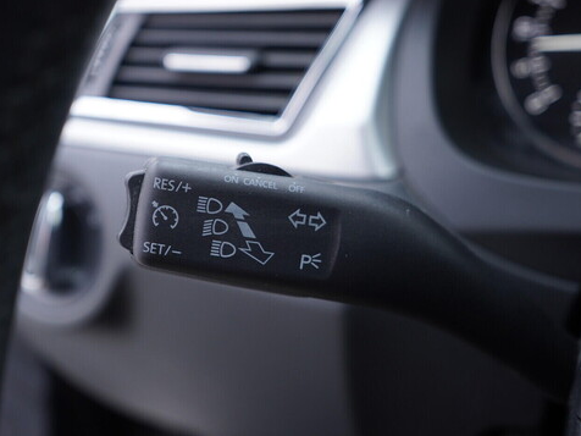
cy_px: 213
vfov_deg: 36.0
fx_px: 671
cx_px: 250
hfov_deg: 46.7
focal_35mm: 40
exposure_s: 1/40
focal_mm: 24
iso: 160
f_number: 2.8
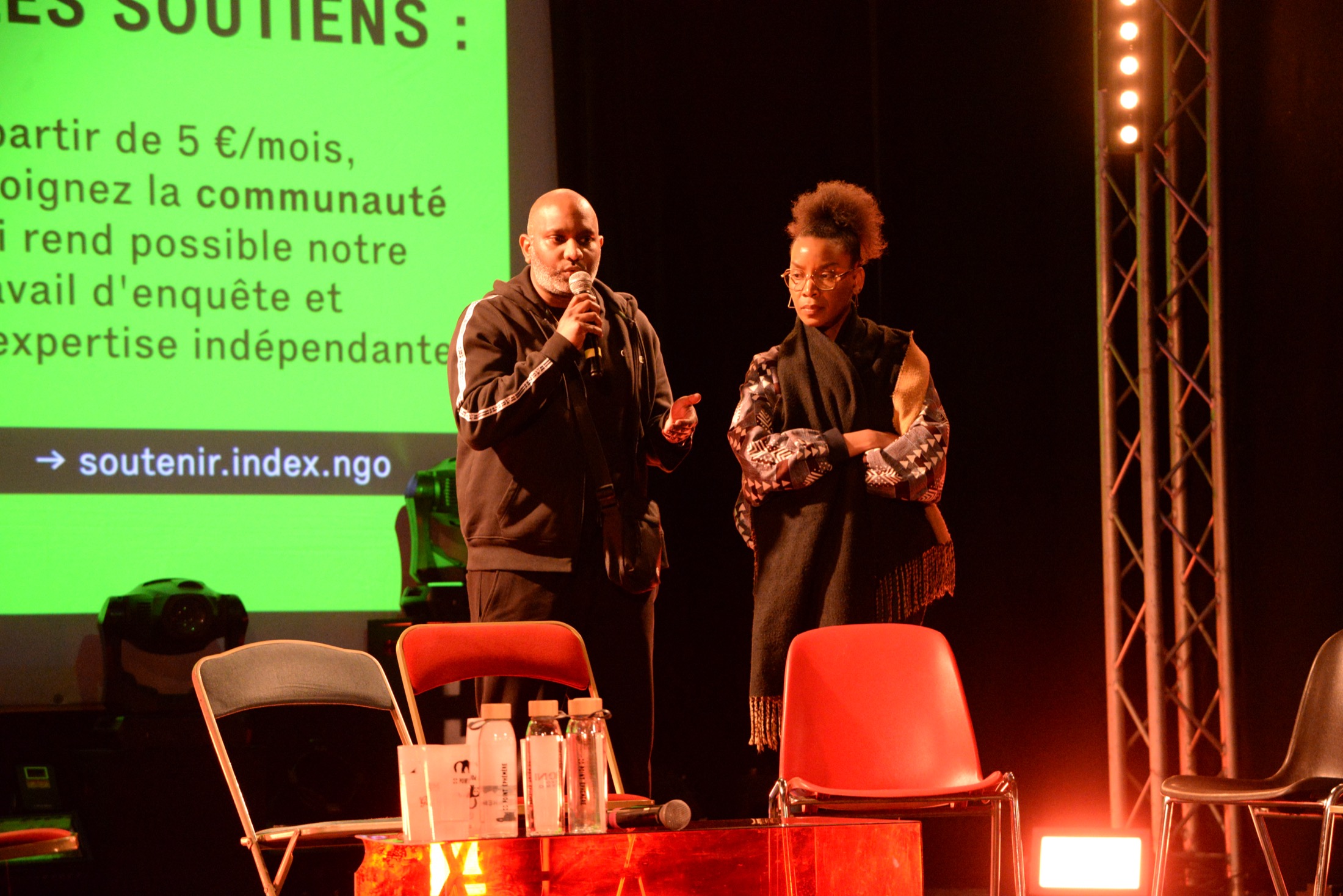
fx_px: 4328
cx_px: 672
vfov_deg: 11.8
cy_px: 448
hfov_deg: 17.6
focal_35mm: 116
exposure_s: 1/60
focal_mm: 116
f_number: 5.3
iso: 6400
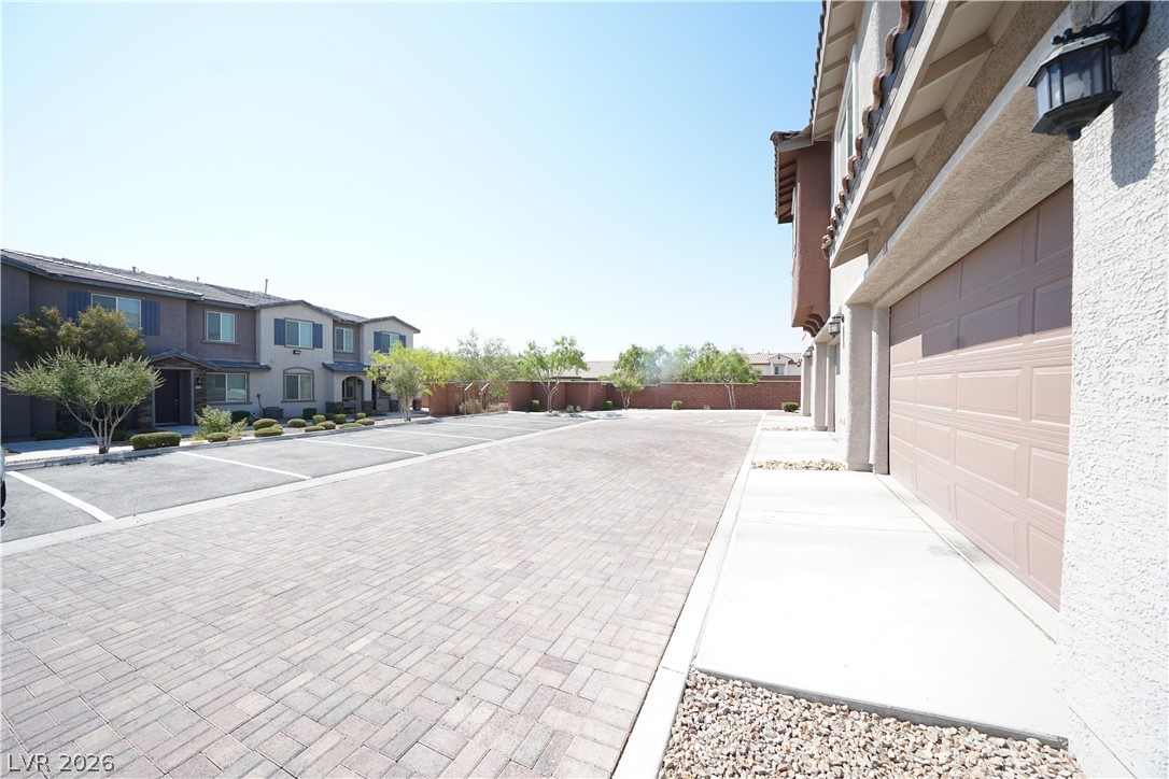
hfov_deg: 112.6
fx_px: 390
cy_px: 390
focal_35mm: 12
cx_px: 584
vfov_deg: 90.0
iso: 100
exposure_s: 1/125
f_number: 7.1
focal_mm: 12
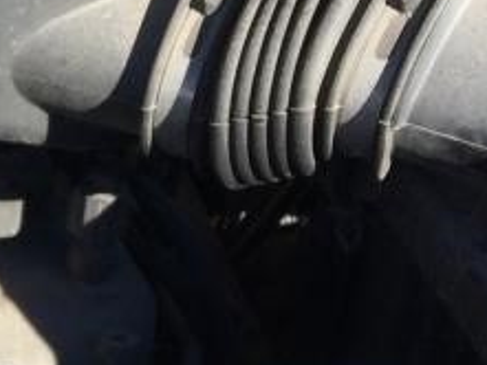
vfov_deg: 8.7
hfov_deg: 10.5
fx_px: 2365
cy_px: 528
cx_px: -586
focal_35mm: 168
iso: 32
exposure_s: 1/820
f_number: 2.2
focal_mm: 4.15
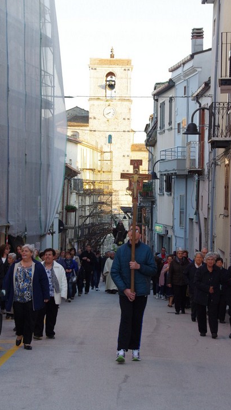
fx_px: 1066
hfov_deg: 12.4
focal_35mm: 98
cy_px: 209
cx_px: 122
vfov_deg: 21.8
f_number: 7.1
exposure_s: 1/200
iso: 1250
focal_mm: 60
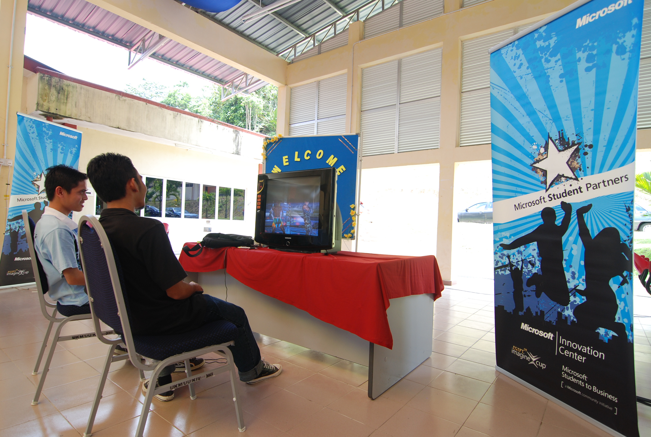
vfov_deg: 63.5
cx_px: 326
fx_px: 353
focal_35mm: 20
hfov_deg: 85.3
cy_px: 218
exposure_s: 1/100
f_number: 4
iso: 200
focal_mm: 13
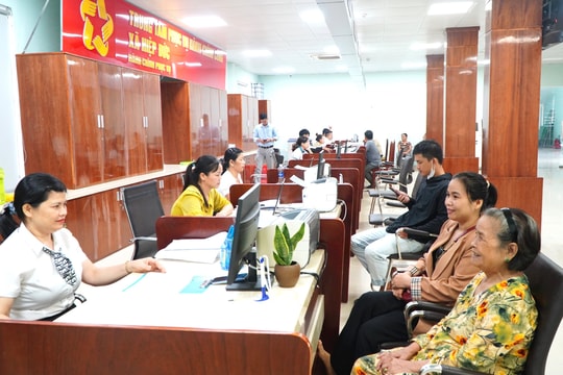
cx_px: 282
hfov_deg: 61.9
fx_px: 469
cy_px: 188
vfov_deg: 43.6
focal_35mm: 30
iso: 1600
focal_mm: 20
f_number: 4
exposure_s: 1/100
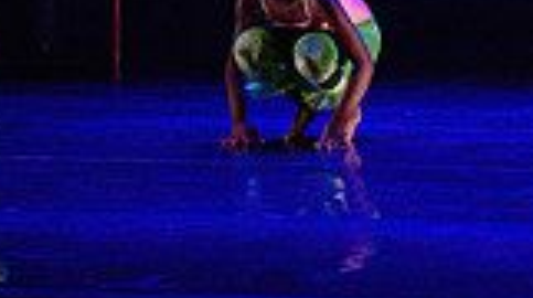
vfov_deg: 3.7
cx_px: 580
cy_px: -345
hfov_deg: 6.6
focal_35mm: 326
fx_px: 4601
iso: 1600
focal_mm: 80
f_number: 2.8
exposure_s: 1/200
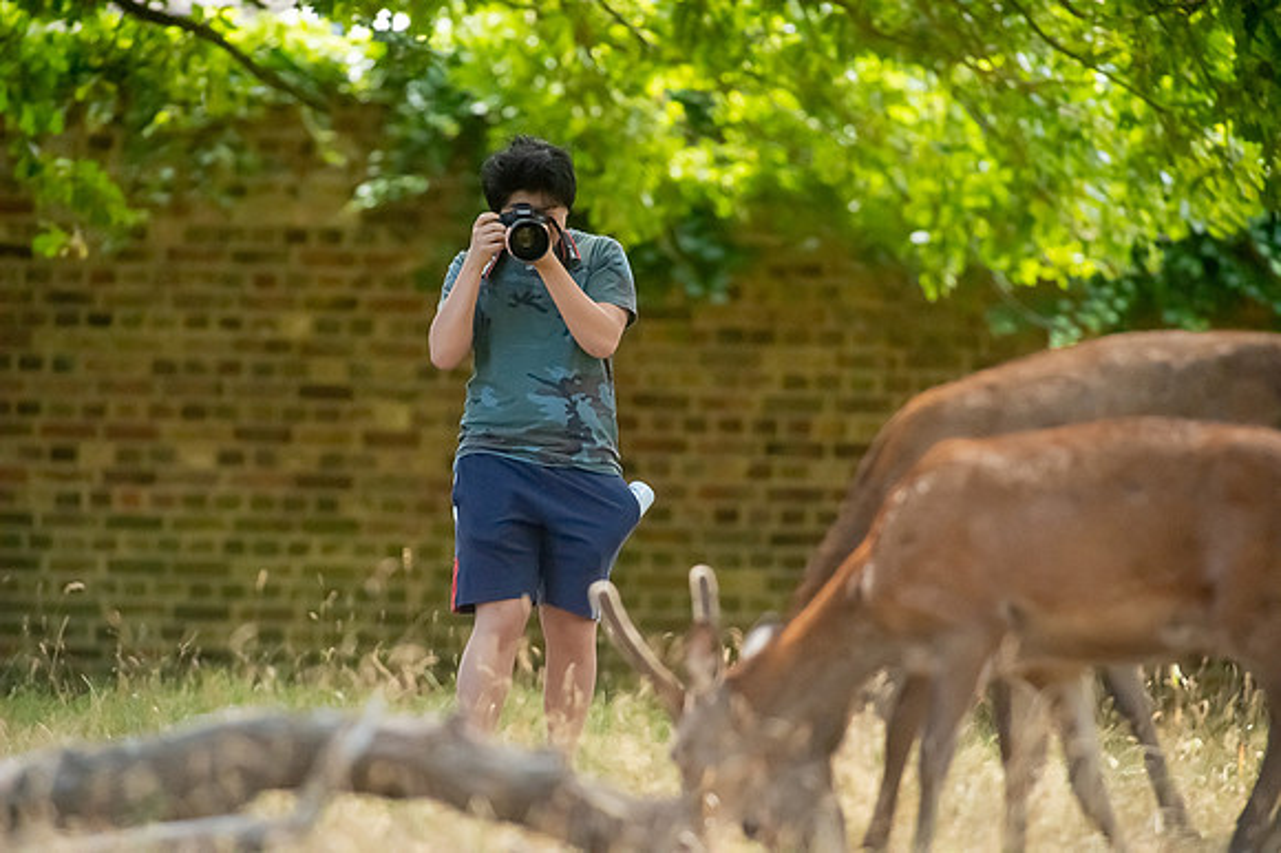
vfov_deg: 2.3
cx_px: 640
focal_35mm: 600
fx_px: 21337
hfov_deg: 3.4
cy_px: 426
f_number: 5.6
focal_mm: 600
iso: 7200
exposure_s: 1/2500
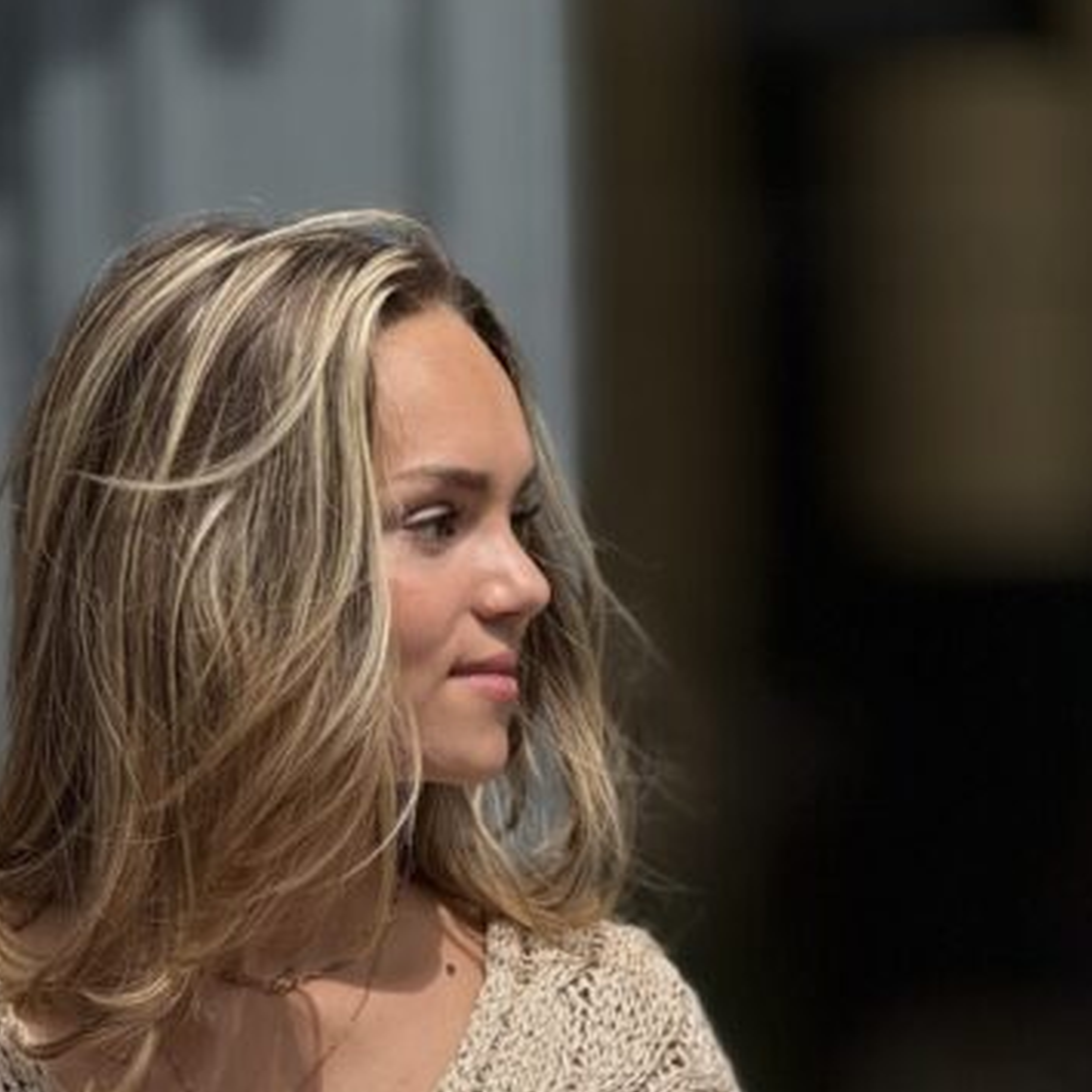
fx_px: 8530
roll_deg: +1.6
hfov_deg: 7.3
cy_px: 1194
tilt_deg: -2.1
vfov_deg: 7.3
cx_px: 360
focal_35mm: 239
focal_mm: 15.66
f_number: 2.8
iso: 64
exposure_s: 1/1546
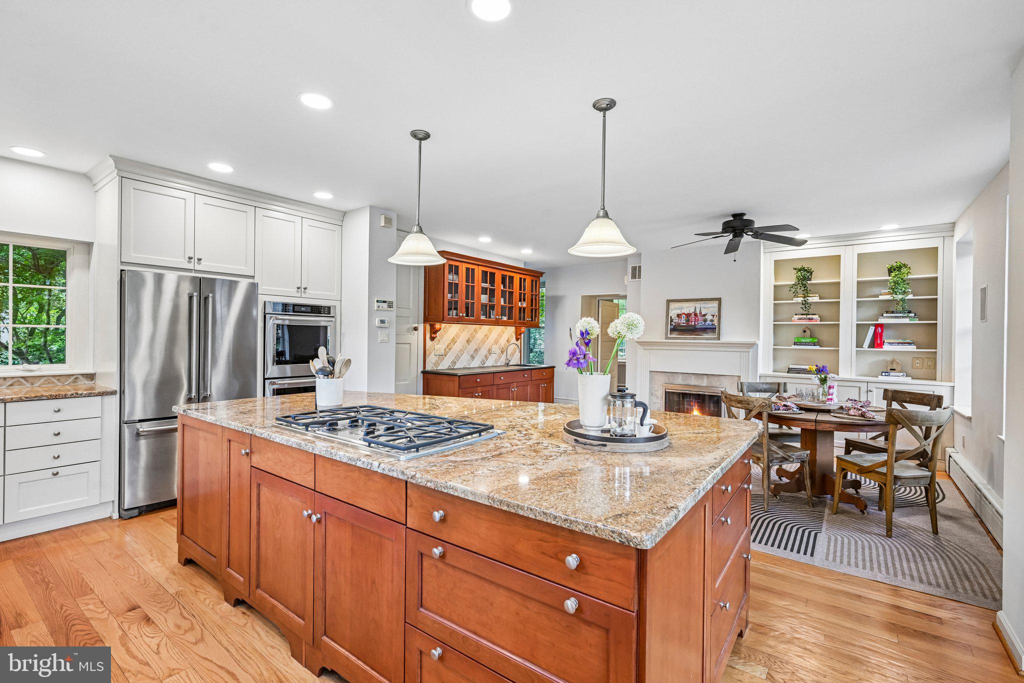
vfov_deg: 73.7
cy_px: 342
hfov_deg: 96.7
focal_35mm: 16
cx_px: 512
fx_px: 455
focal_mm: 16
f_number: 8
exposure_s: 1/60
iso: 2500
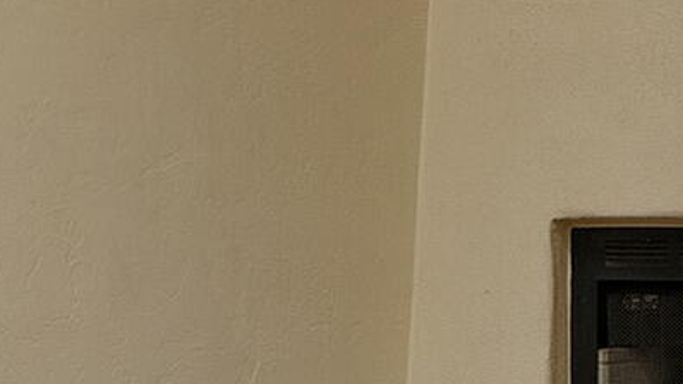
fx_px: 2536
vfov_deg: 8.7
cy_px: 243
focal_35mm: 140
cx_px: 386
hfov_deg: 15.3
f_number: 7.1
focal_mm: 19
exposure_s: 1/125
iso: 200
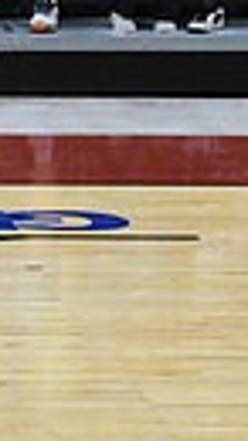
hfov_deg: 2.4
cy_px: 426
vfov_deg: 4.4
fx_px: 5759
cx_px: -639
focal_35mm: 492
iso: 5000
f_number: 4
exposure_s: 1/400
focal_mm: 70
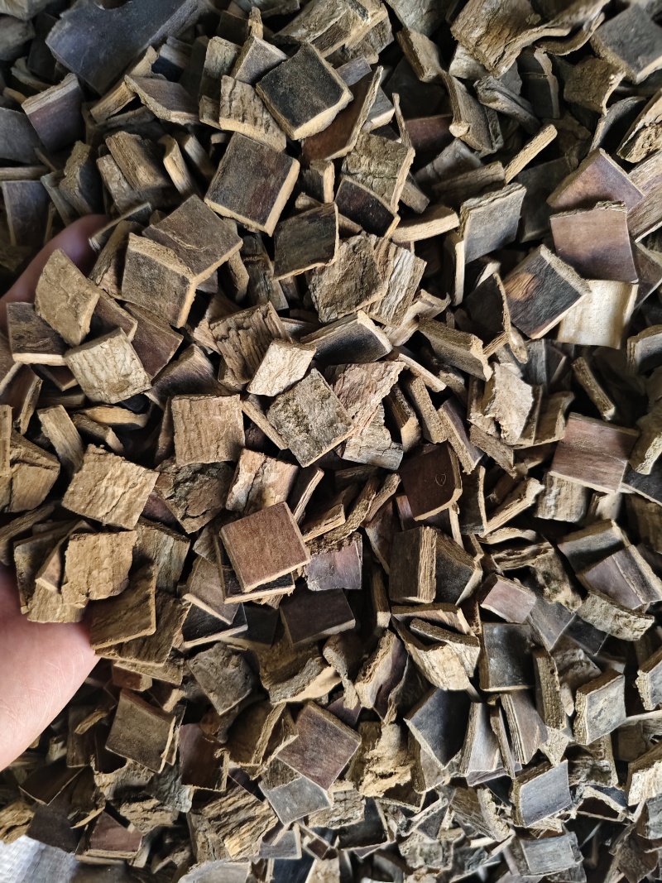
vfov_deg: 73.9
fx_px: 587
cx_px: 331
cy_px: 442
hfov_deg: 58.9
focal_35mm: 23
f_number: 1.88
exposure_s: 1/332
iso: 3578
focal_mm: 5.56
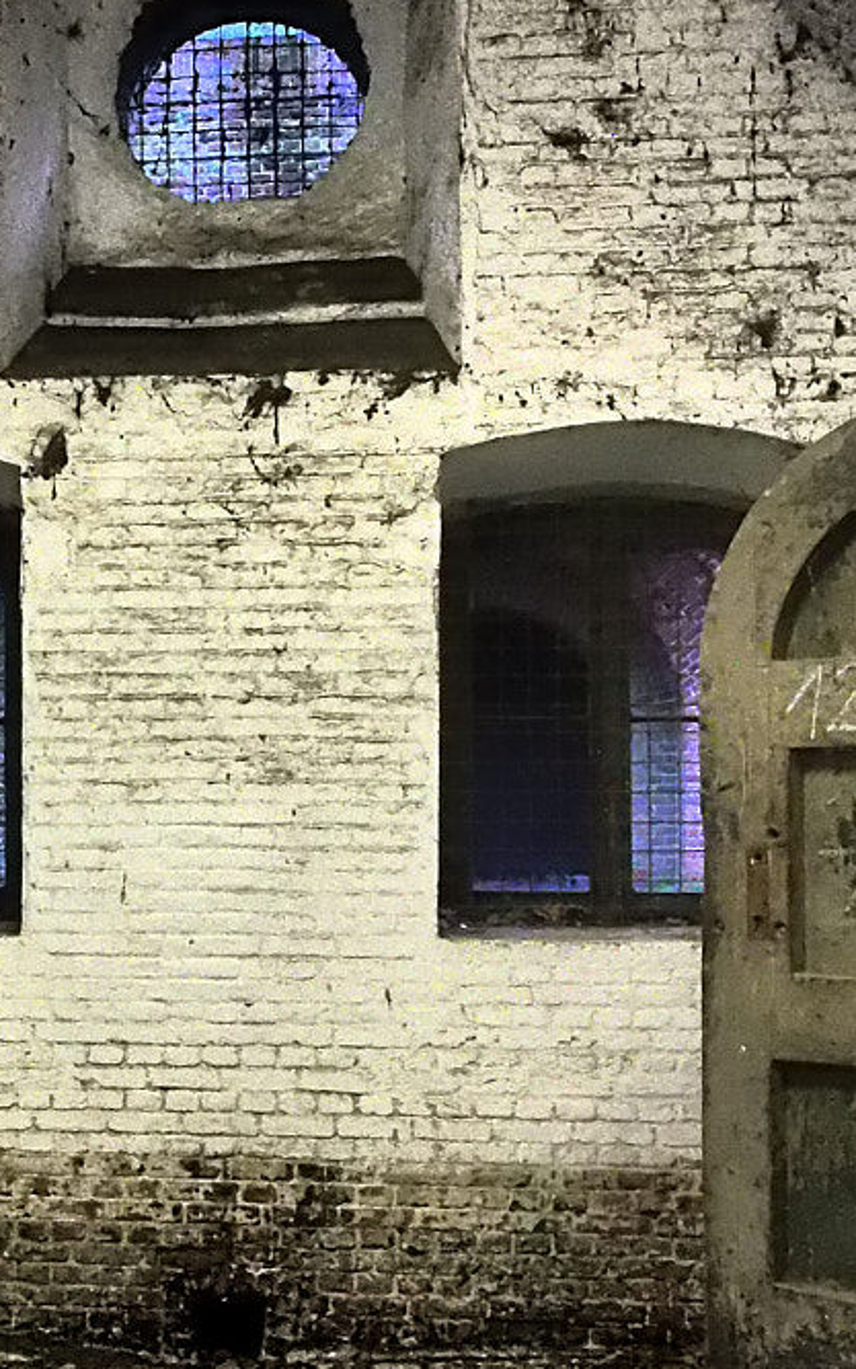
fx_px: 2276
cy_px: 745
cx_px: 70
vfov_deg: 33.5
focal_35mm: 61
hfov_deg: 20.8
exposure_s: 1/13
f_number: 9
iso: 1600
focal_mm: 12
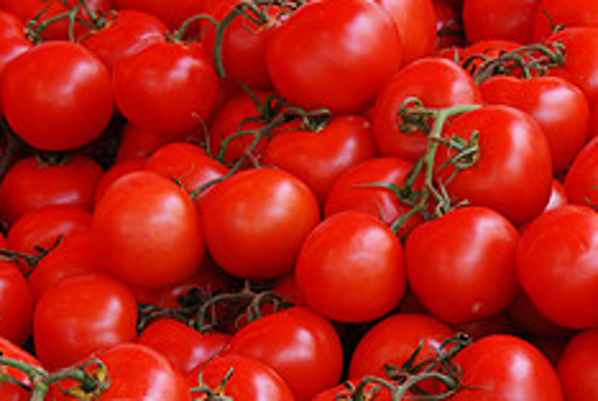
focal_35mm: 193
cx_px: 460
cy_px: 365
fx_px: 3212
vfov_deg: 7.1
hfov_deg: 10.6
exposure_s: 1/40
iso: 100
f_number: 4.8
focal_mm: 52
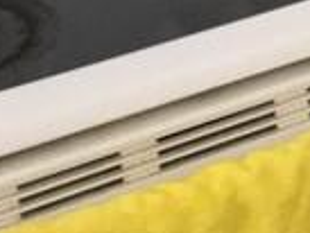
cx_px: 1070
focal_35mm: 216
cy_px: -258
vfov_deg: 6.6
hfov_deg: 7.5
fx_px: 1936
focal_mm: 4.15
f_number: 2.2
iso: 80
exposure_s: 1/20
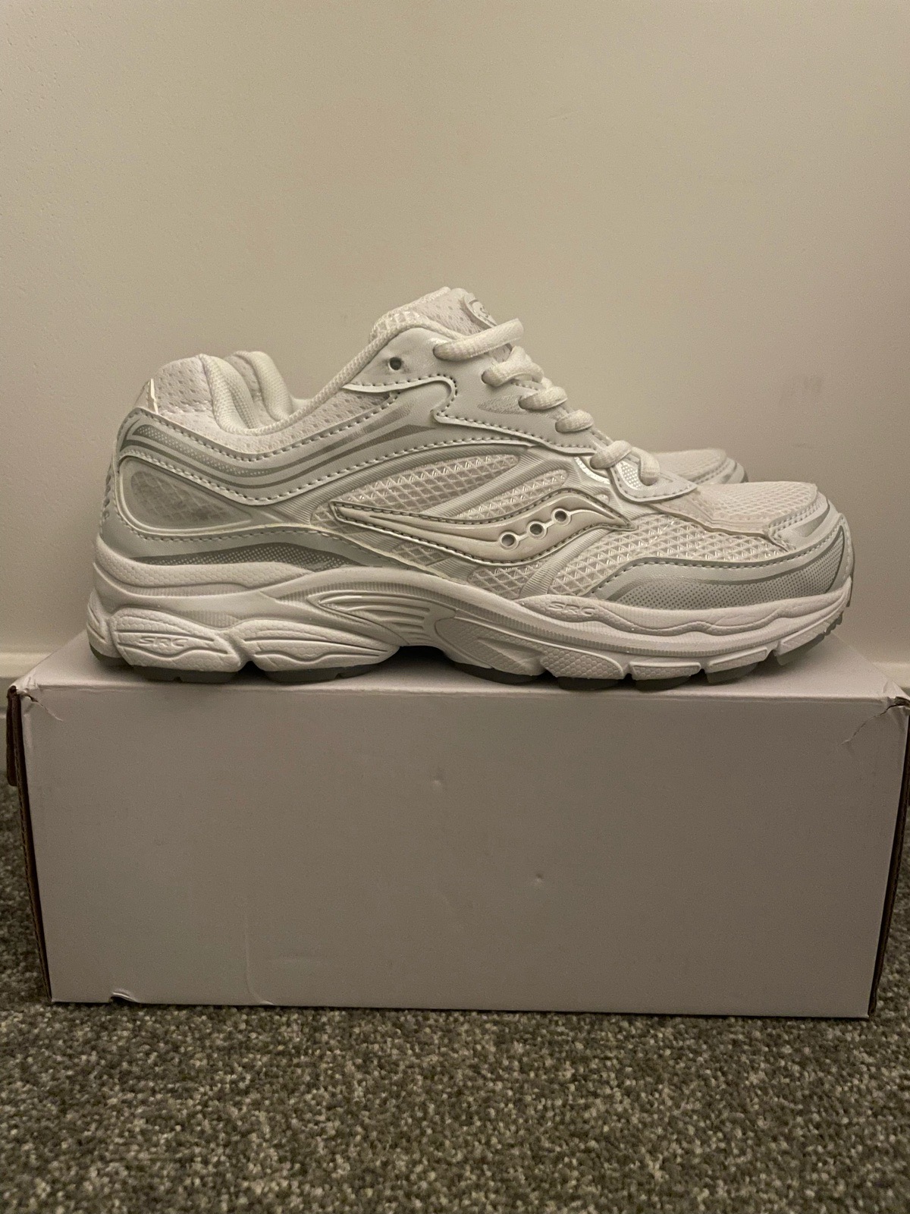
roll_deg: +0.1
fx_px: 911
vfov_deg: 67.3
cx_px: 455
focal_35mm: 26
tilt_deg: -15.2
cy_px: 607
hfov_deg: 53.1
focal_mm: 4.2
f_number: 1.6
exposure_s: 1/14
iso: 500
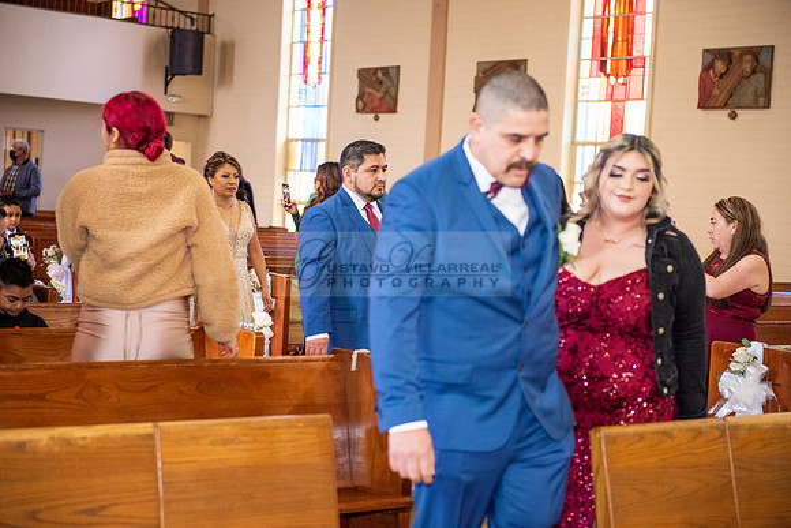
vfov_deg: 19.5
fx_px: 1538
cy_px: 264
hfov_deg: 28.8
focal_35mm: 70
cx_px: 396
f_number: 2.8
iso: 2000
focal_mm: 70
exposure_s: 1/250
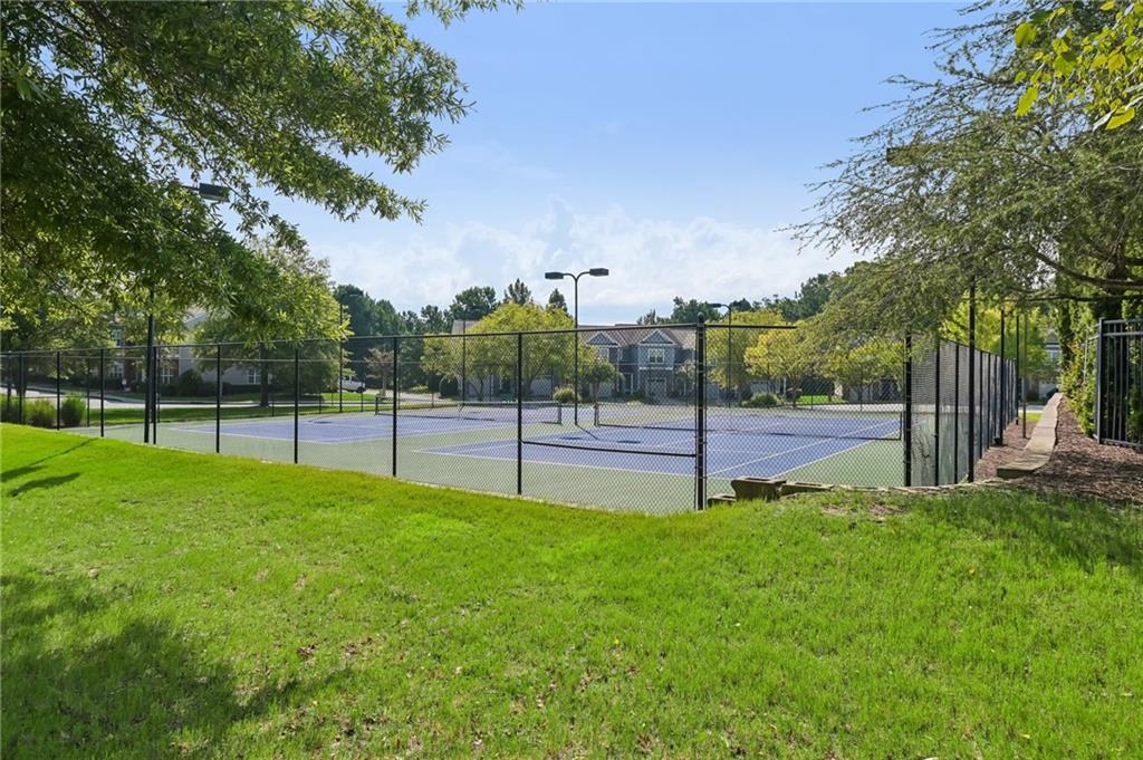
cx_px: 572
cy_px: 380
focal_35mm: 22
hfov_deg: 78.6
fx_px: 698
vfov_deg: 57.1
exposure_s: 1/800
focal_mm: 22
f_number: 8
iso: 200
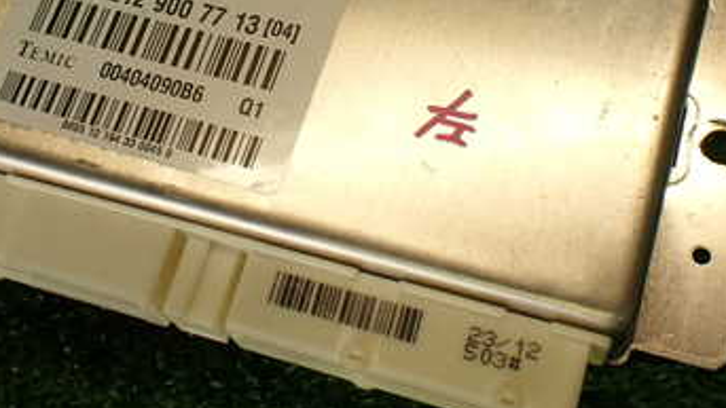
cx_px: 252
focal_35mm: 61
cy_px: 99
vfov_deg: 19.6
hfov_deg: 34.1
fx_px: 1174
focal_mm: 5.79
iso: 100
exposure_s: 1/100
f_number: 2.4
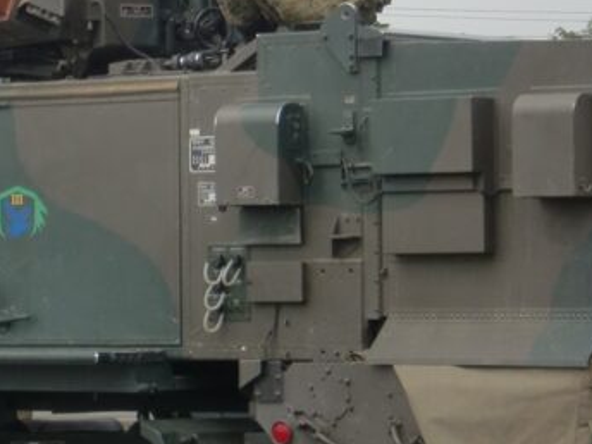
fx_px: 4275
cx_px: 93
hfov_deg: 7.9
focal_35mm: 250
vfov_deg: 5.9
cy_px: -7
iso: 64
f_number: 5.9
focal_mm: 18.6
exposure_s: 1/320
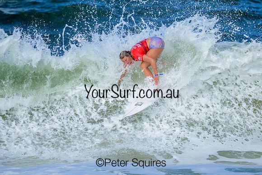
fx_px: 8007
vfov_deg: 1.3
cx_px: 139
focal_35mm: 1100
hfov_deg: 1.9
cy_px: 79
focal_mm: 800
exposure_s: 1/3200
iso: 500
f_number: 6.3
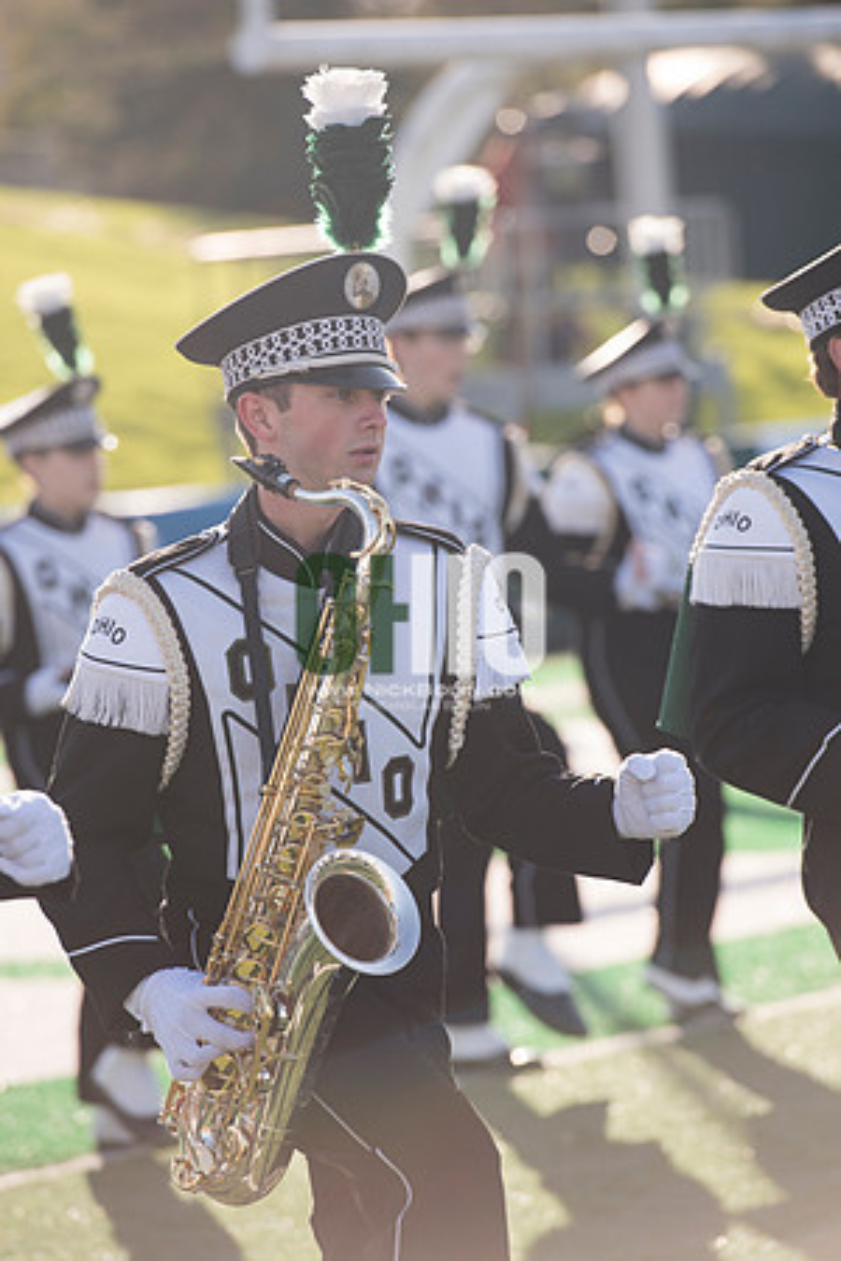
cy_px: 630
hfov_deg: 7.0
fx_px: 6833
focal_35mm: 195
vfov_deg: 10.5
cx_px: 420
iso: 320
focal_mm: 195
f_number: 5
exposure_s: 1/800
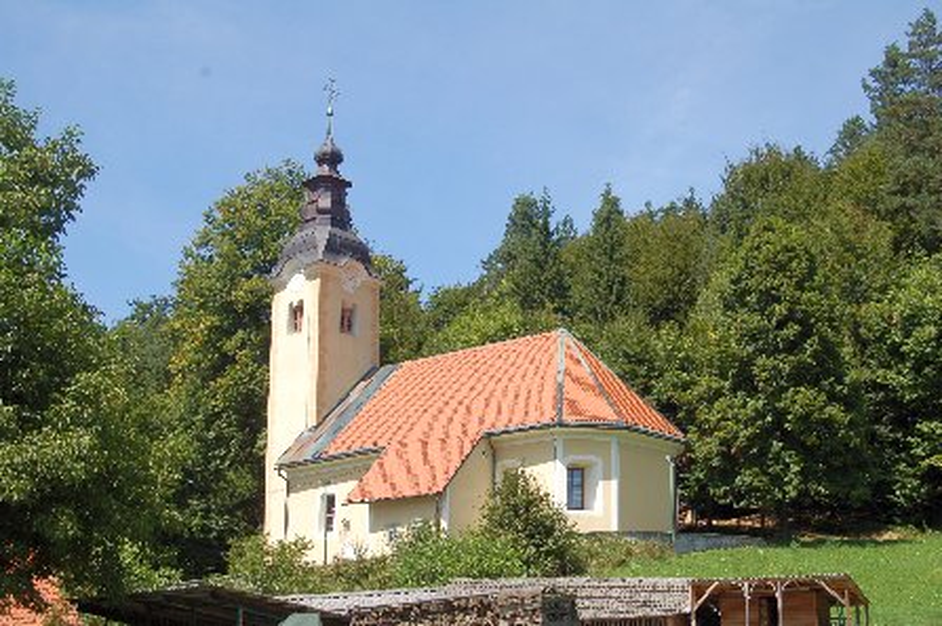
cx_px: 471
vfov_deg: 22.6
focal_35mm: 60
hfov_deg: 33.4
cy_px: 313
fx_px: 1568
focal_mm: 40
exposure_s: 1/250
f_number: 9
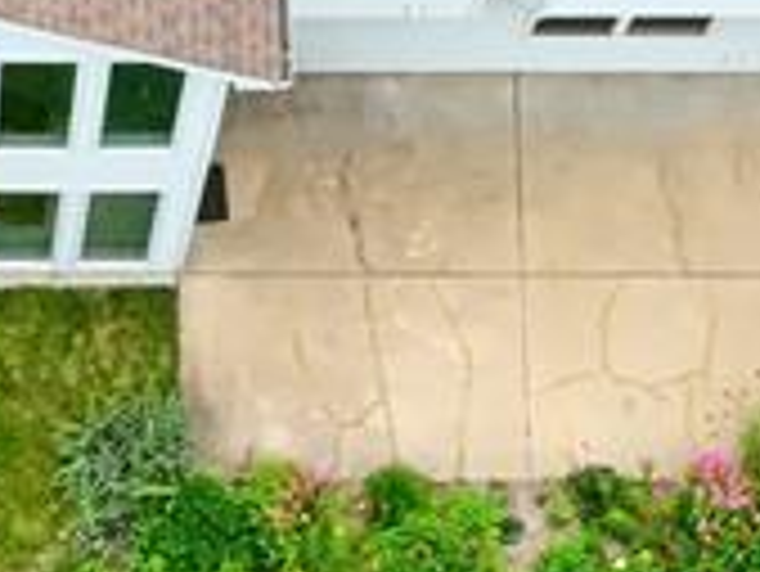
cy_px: 721
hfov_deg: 13.3
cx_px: -139
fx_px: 3186
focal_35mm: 145
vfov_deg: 10.1
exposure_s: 1/500
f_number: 4.5
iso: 400
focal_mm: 12.3
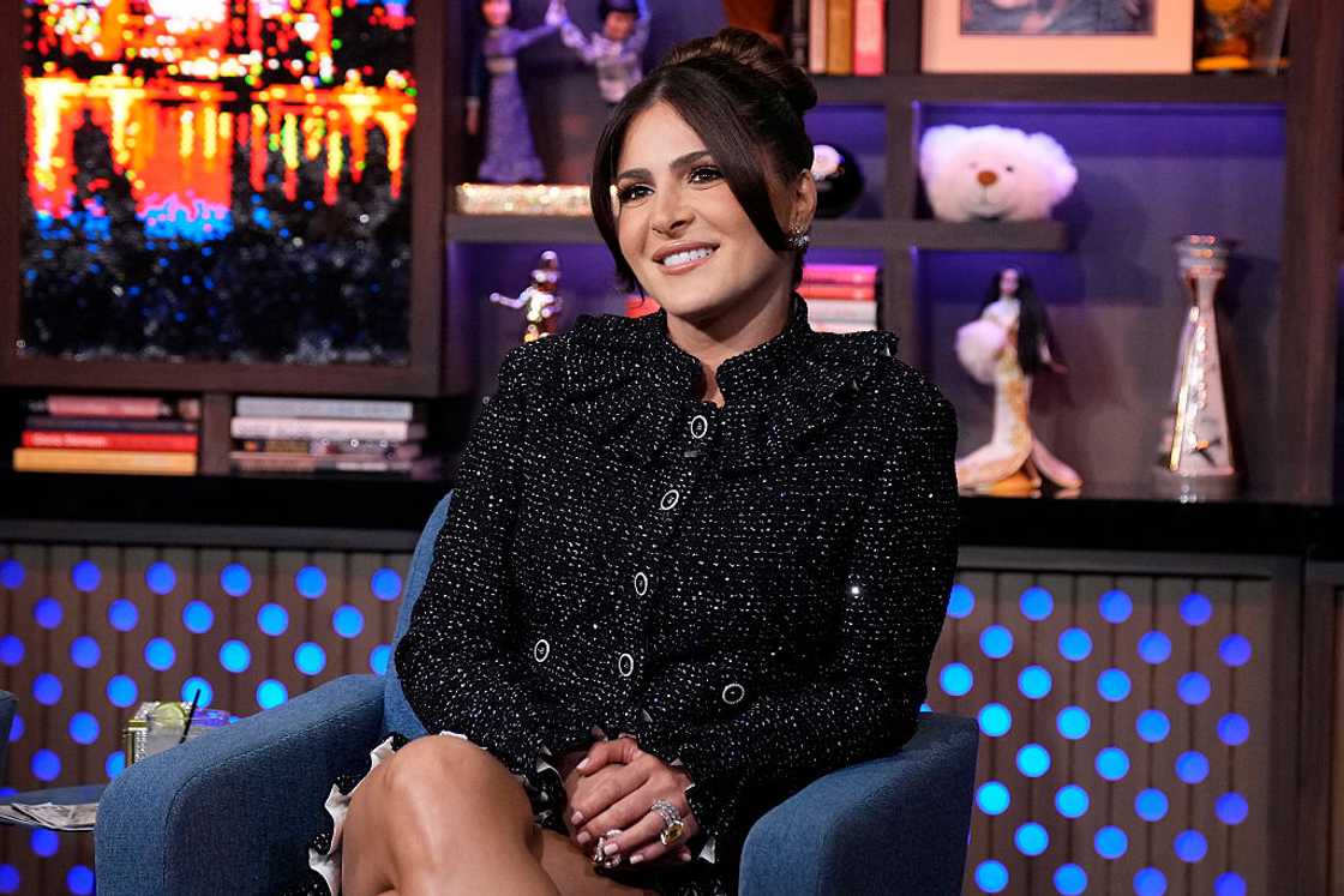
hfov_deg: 22.6
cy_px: 448
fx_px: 3360
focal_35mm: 90
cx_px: 672
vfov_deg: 15.2
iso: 3200
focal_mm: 60
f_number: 2.8
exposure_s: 1/160
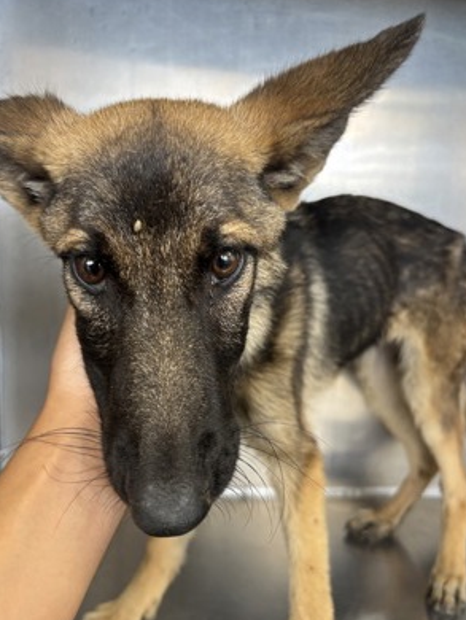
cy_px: 326
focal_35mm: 28
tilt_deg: -7.5
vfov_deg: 63.4
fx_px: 502
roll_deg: -2.8
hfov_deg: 49.8
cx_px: 244
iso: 125
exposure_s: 1/103
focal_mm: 5.96
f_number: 1.6
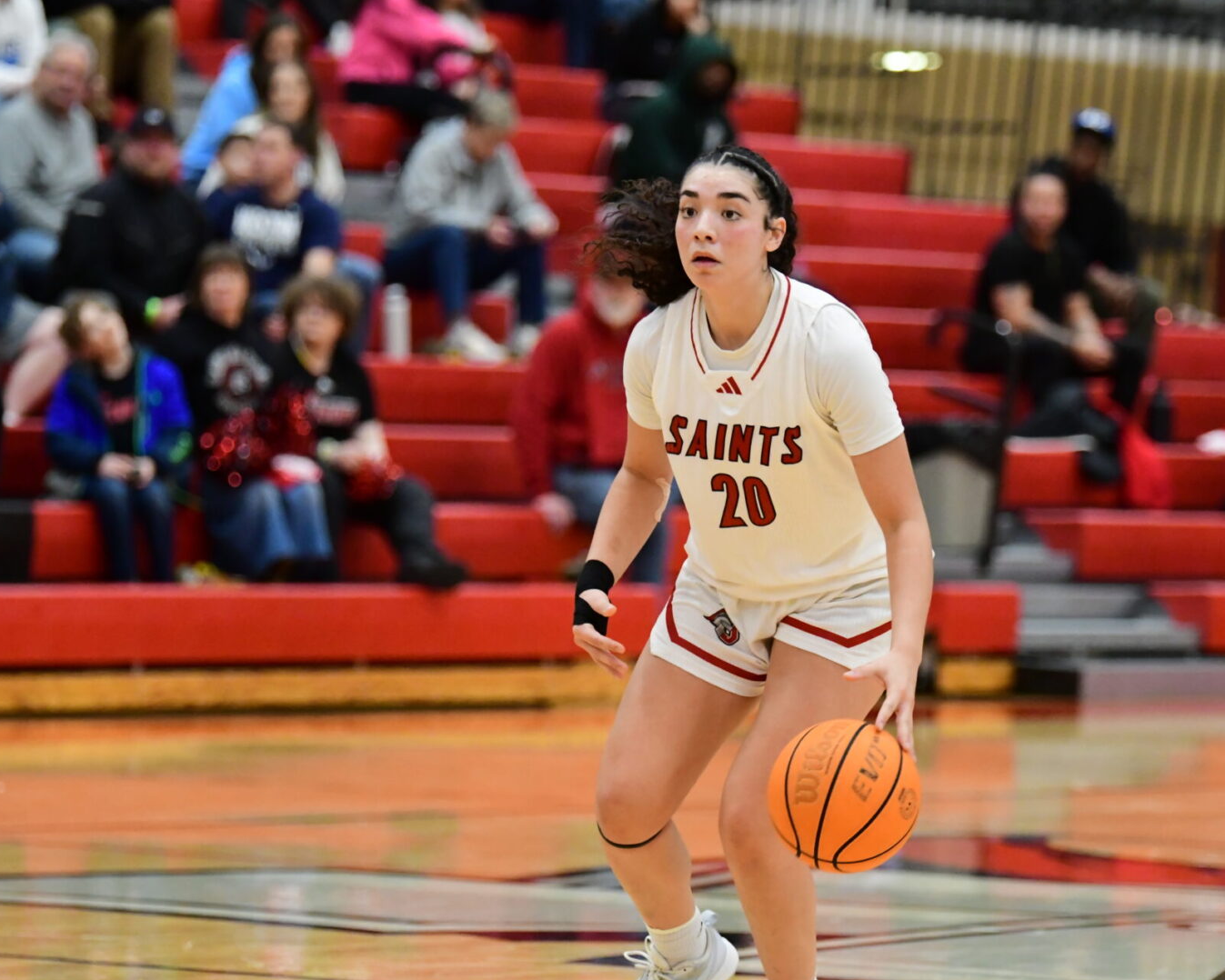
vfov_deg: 6.8
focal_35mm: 229
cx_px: 638
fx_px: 8288
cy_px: 490
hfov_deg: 8.5
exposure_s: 1/800
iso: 6400
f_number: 2.8
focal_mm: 135
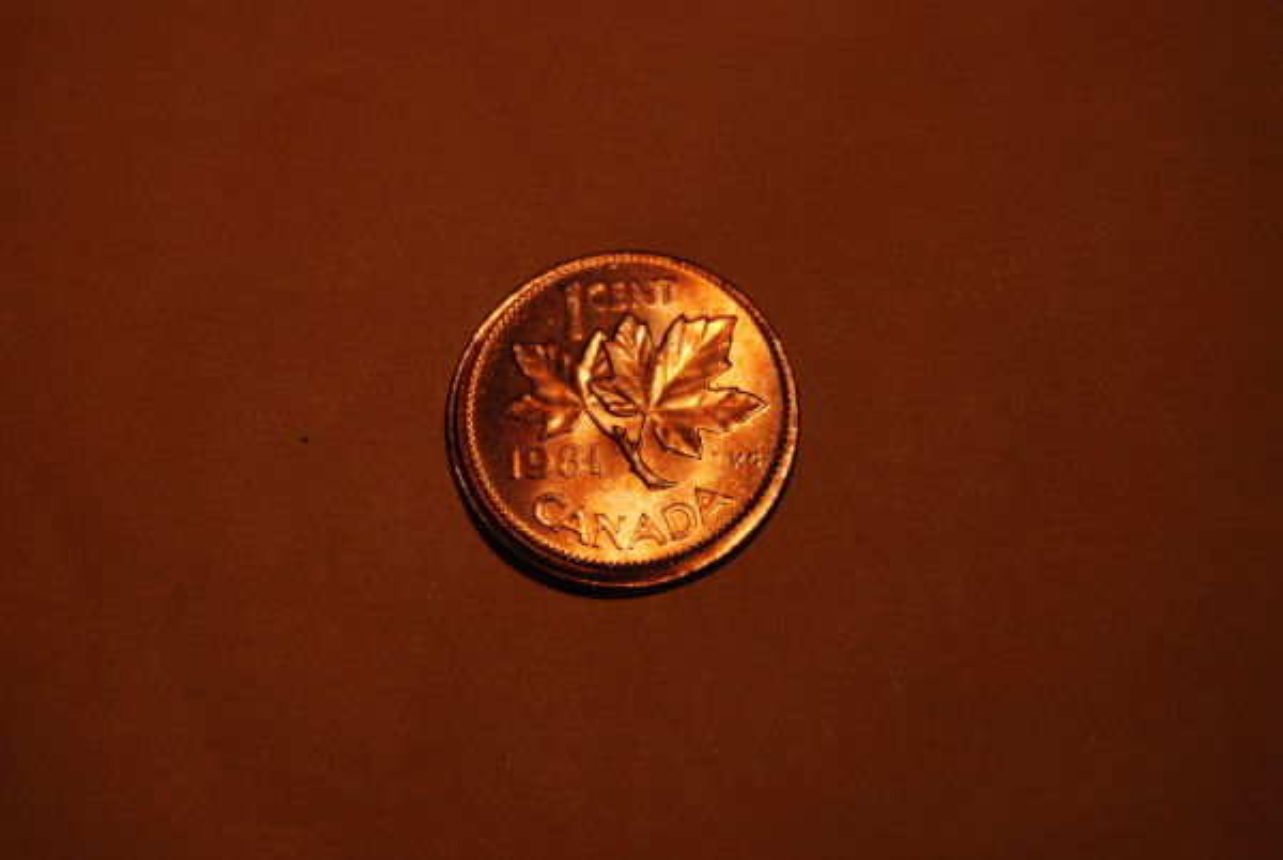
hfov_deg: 24.6
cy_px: 430
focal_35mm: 82
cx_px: 642
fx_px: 2945
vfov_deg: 16.6
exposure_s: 1/125
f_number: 5.6
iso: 140
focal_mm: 55
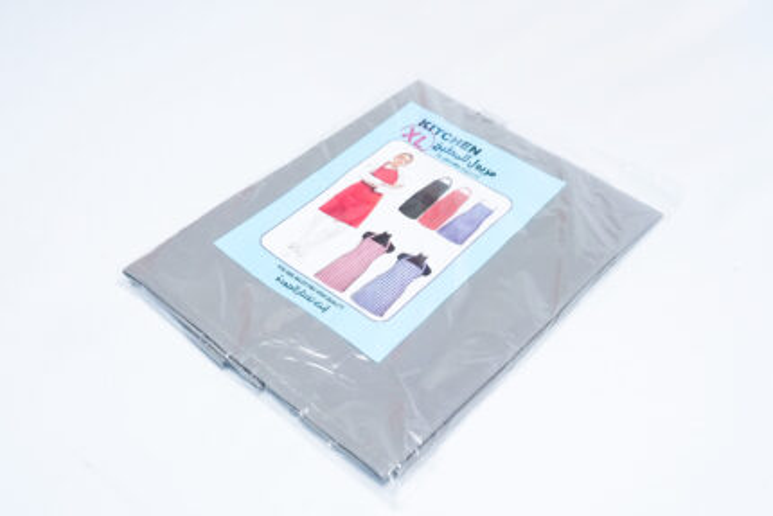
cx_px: 386
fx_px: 902
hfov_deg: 46.4
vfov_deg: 31.9
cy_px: 258
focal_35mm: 42
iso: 3200
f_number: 9
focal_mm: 42
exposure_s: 1/200
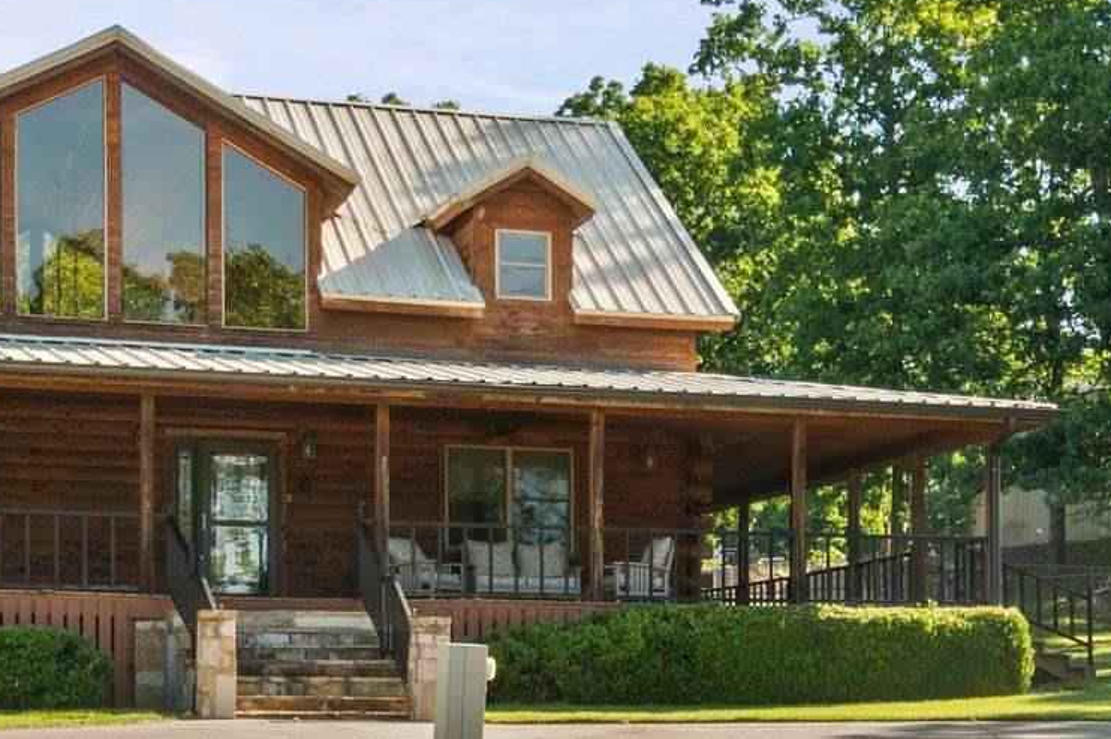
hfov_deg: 22.0
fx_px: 2807
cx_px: 943
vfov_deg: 14.7
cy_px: 793
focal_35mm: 91
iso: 250
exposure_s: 1/100
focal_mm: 18
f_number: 9
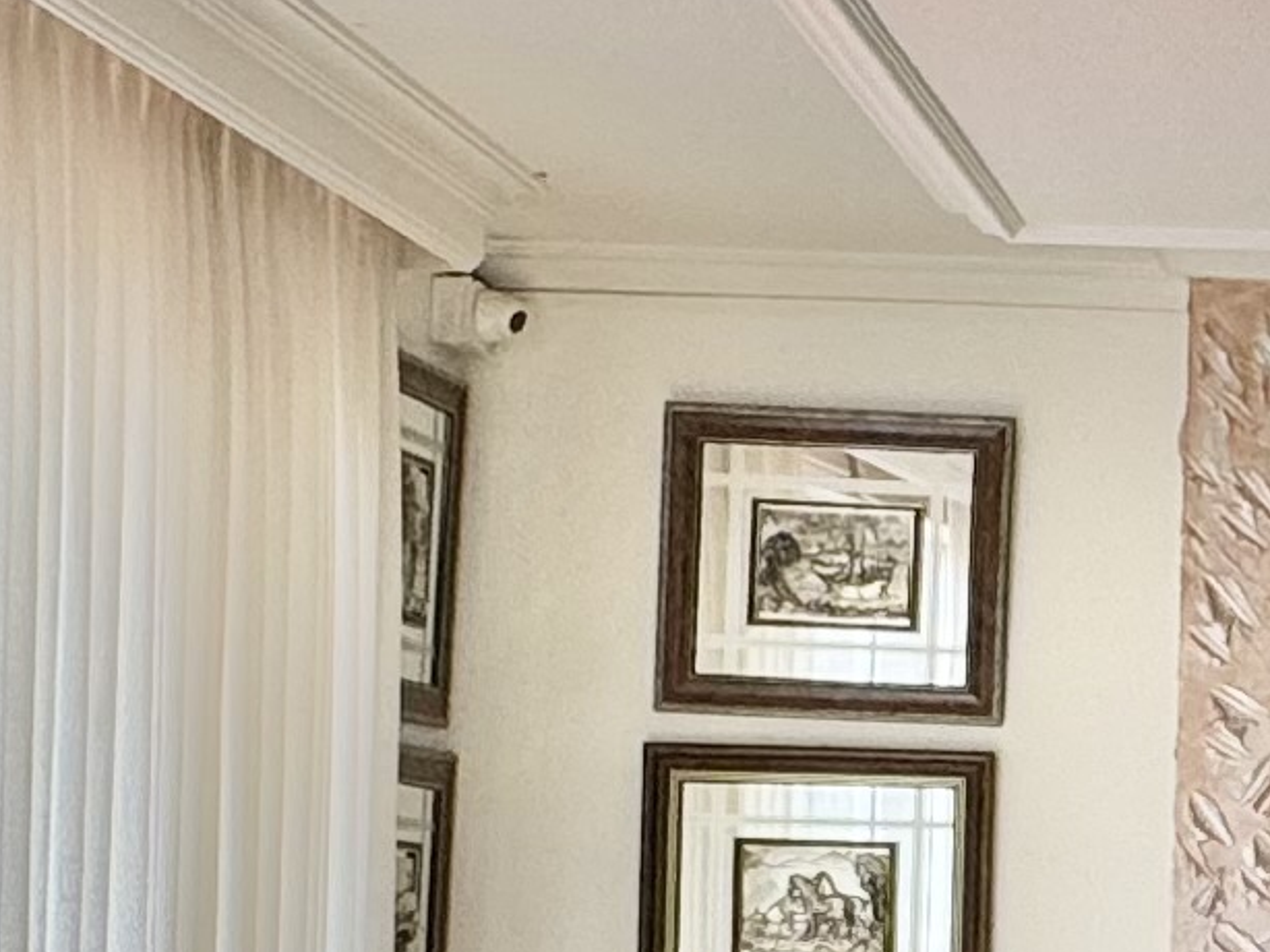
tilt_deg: +1.1
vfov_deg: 15.8
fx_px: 3374
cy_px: 931
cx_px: 1704
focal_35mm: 92
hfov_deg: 19.5
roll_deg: -1.5
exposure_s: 1/99
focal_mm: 2.22
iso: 100
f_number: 2.2
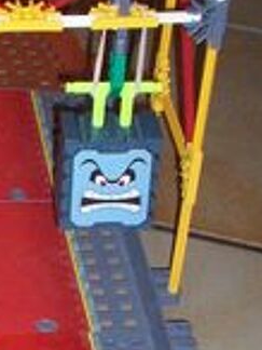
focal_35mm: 152
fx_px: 1534
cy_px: 344
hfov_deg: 9.4
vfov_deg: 12.8
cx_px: -173
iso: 200
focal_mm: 6.2
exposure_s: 1/64
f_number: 2.8
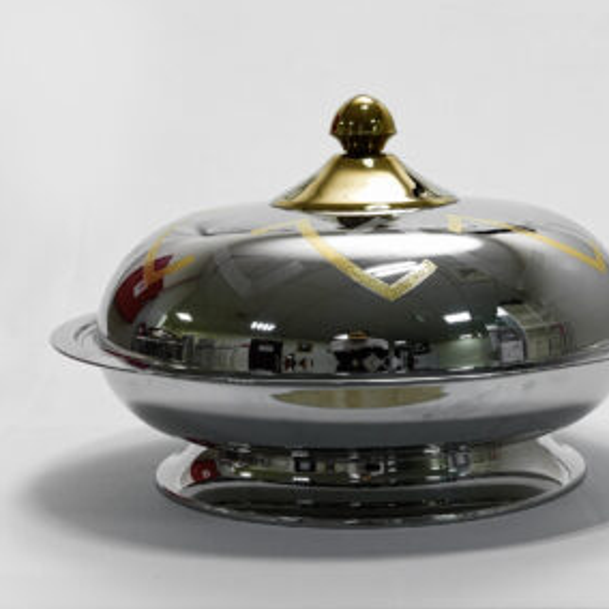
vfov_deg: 19.3
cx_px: 369
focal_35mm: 90
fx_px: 1791
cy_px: 303
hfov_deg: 19.3
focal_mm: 70
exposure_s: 1/100
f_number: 13
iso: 3200
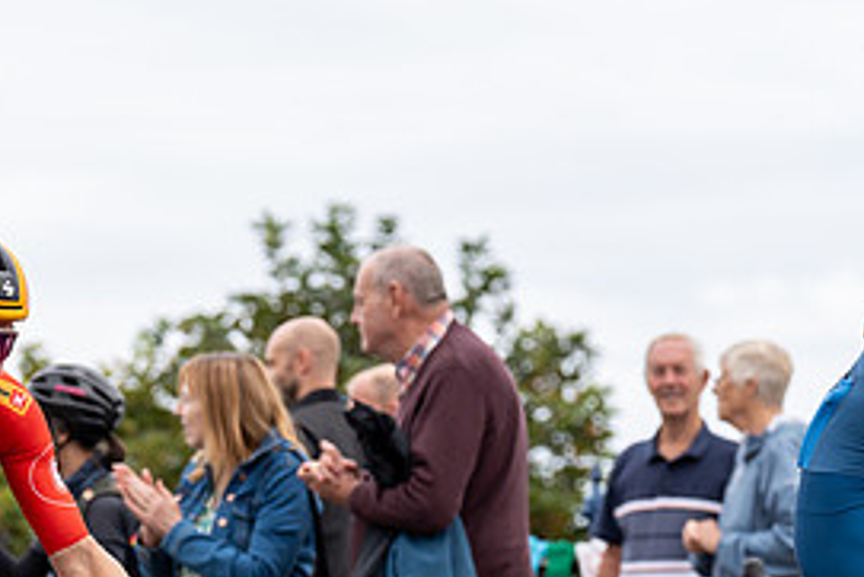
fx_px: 5139
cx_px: -51
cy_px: 400
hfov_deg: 9.5
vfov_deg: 6.4
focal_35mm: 214
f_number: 3.5
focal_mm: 100
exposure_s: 1/1000
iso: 320
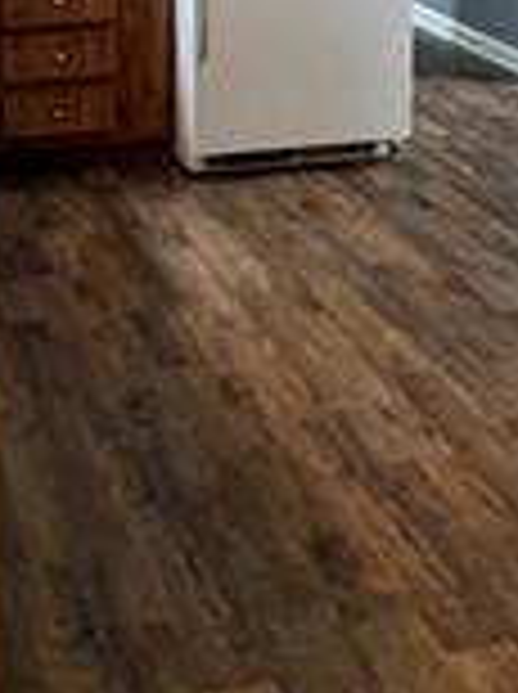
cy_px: -54
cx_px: 162
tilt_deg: -8.0
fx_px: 1401
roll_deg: -0.2
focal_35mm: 70
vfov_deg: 25.9
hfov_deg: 20.9
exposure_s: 1/60
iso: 800
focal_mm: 2.22
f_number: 2.2
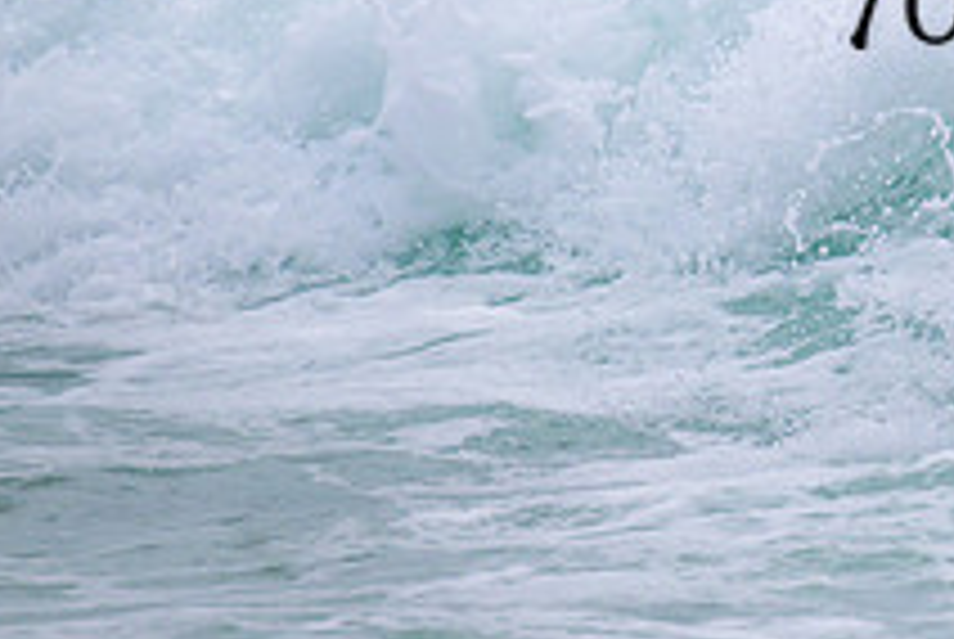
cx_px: 1569
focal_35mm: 2099
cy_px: -166
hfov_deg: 1.0
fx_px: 55700
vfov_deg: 0.7
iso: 320
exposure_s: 1/2000
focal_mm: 560
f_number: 8
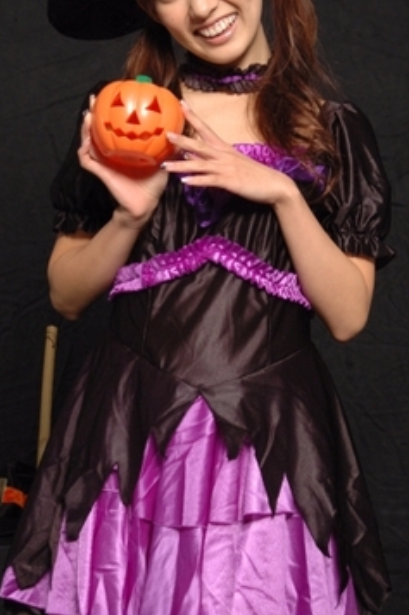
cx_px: 204
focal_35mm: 116
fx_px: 1974
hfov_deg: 11.8
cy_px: 204
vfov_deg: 17.6
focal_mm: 55
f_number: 5.6
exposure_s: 1/100
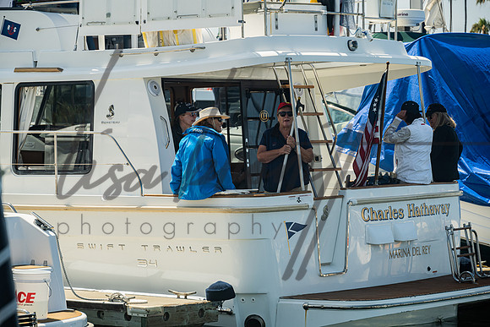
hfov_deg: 15.8
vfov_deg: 10.6
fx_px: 1770
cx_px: 245
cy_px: 164
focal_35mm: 130
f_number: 6.3
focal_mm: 130
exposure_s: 1/400
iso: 250
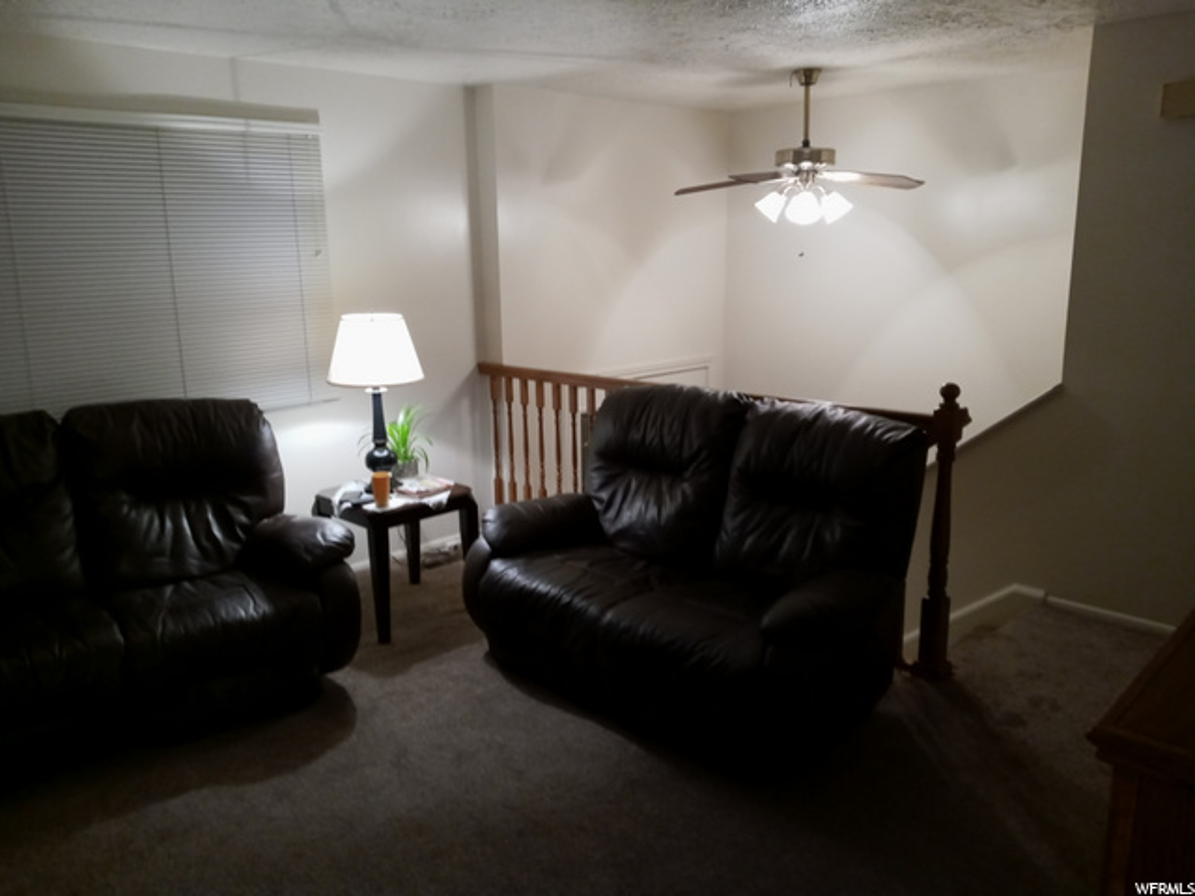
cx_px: 598
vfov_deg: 49.7
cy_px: 448
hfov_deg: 63.4
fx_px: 967
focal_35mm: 28
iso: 500
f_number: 1.8
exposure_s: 1/24
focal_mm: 3.61
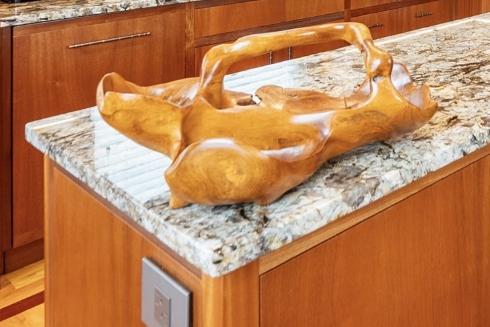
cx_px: 482
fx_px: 613
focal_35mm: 45
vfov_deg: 25.1
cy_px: -116
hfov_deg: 38.9
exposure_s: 1/3
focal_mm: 16
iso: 320
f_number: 7.1
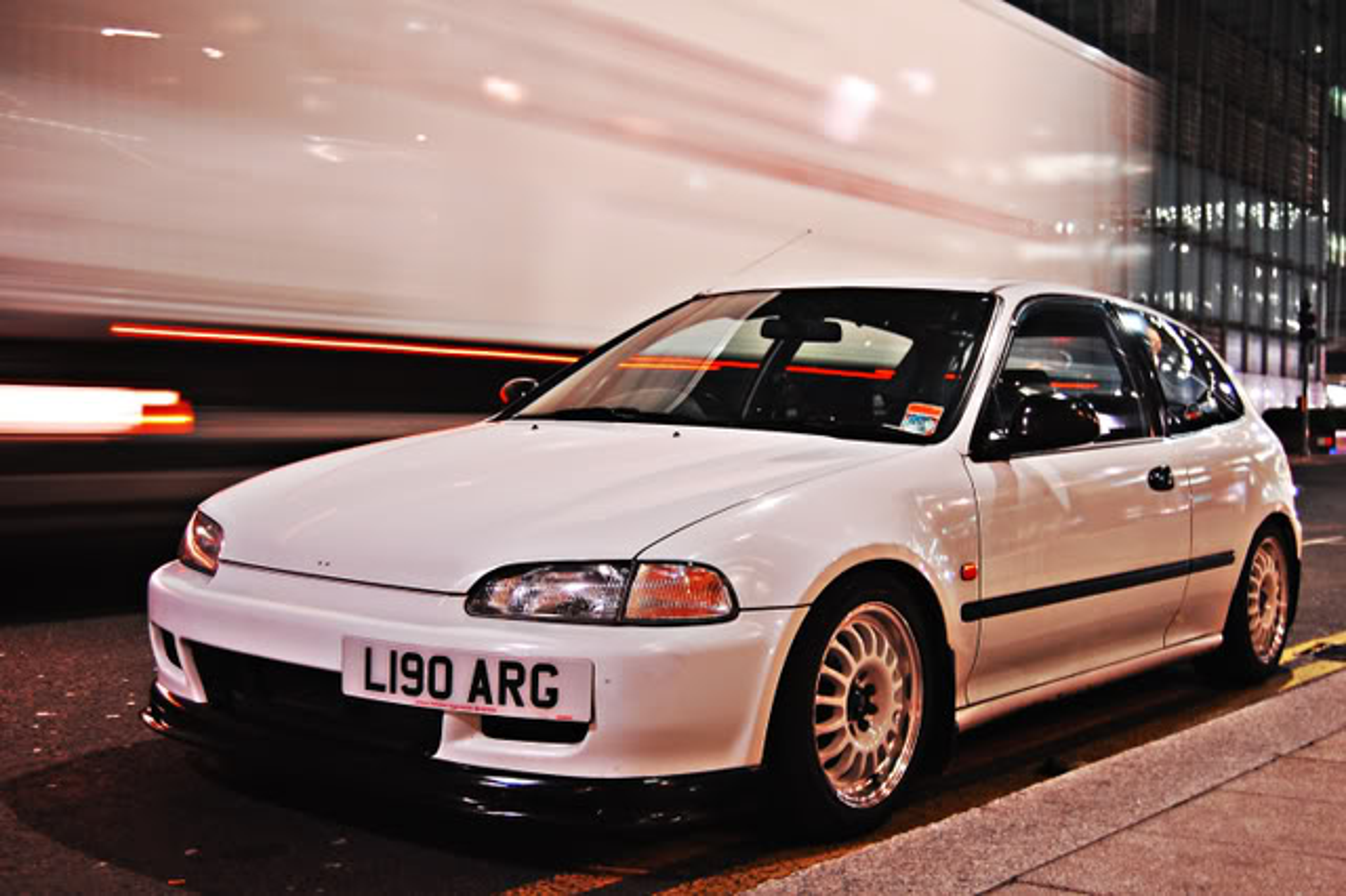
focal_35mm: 45
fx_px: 1682
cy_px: 448
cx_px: 673
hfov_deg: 43.6
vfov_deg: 29.8
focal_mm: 30
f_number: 4.2
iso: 400
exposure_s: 1/2
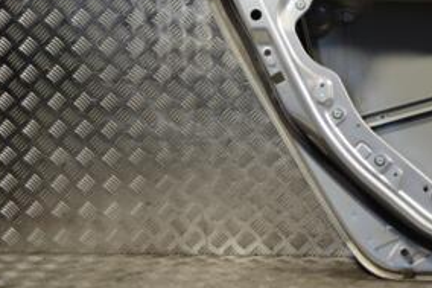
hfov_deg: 21.3
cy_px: 12
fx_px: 1104
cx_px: 441
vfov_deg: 14.6
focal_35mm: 92
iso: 110
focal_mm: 29
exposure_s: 1/30
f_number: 4.5
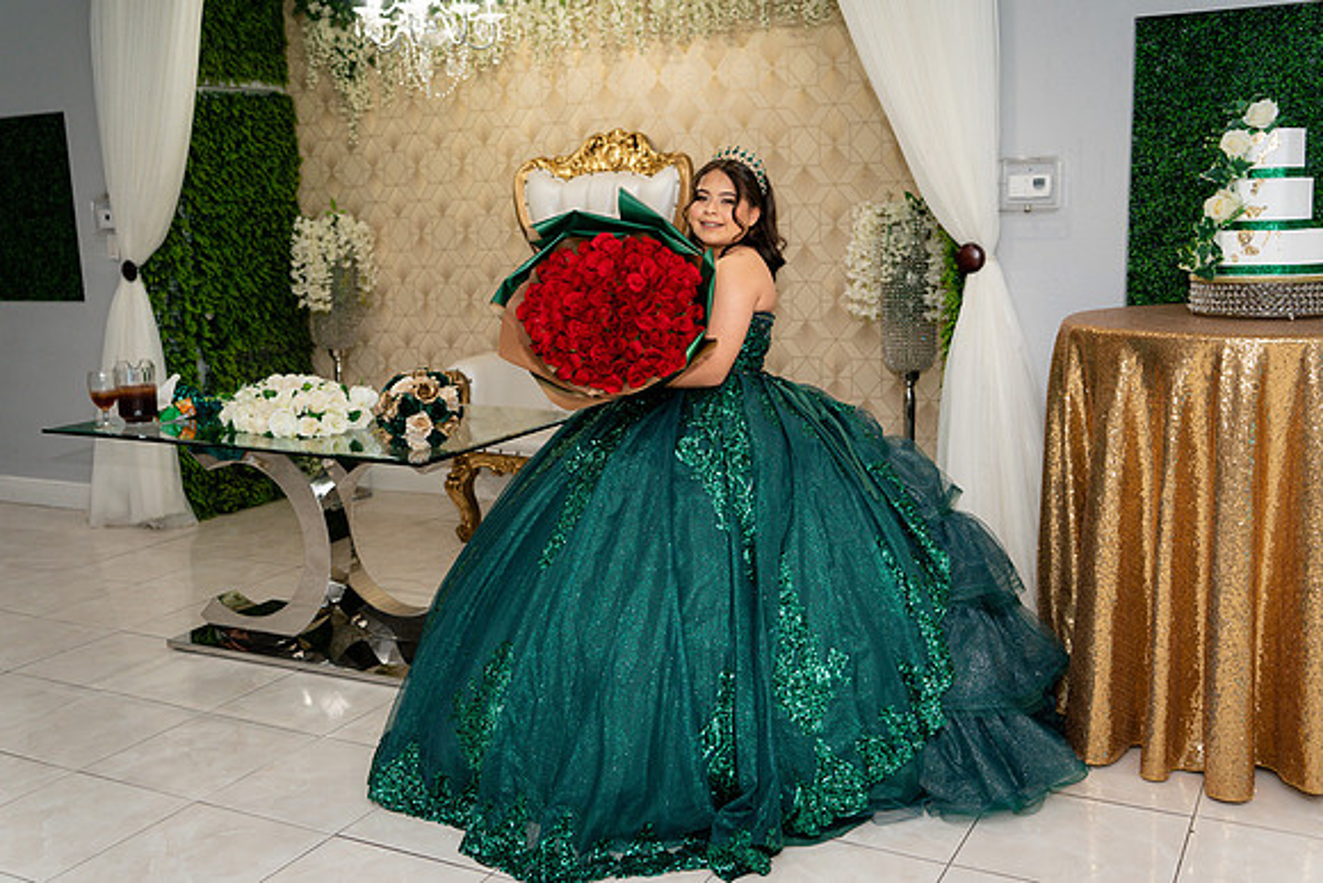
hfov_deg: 54.4
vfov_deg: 37.9
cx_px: 662
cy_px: 442
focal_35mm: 35
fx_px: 1286
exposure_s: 1/250
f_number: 2.8
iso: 800
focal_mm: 35
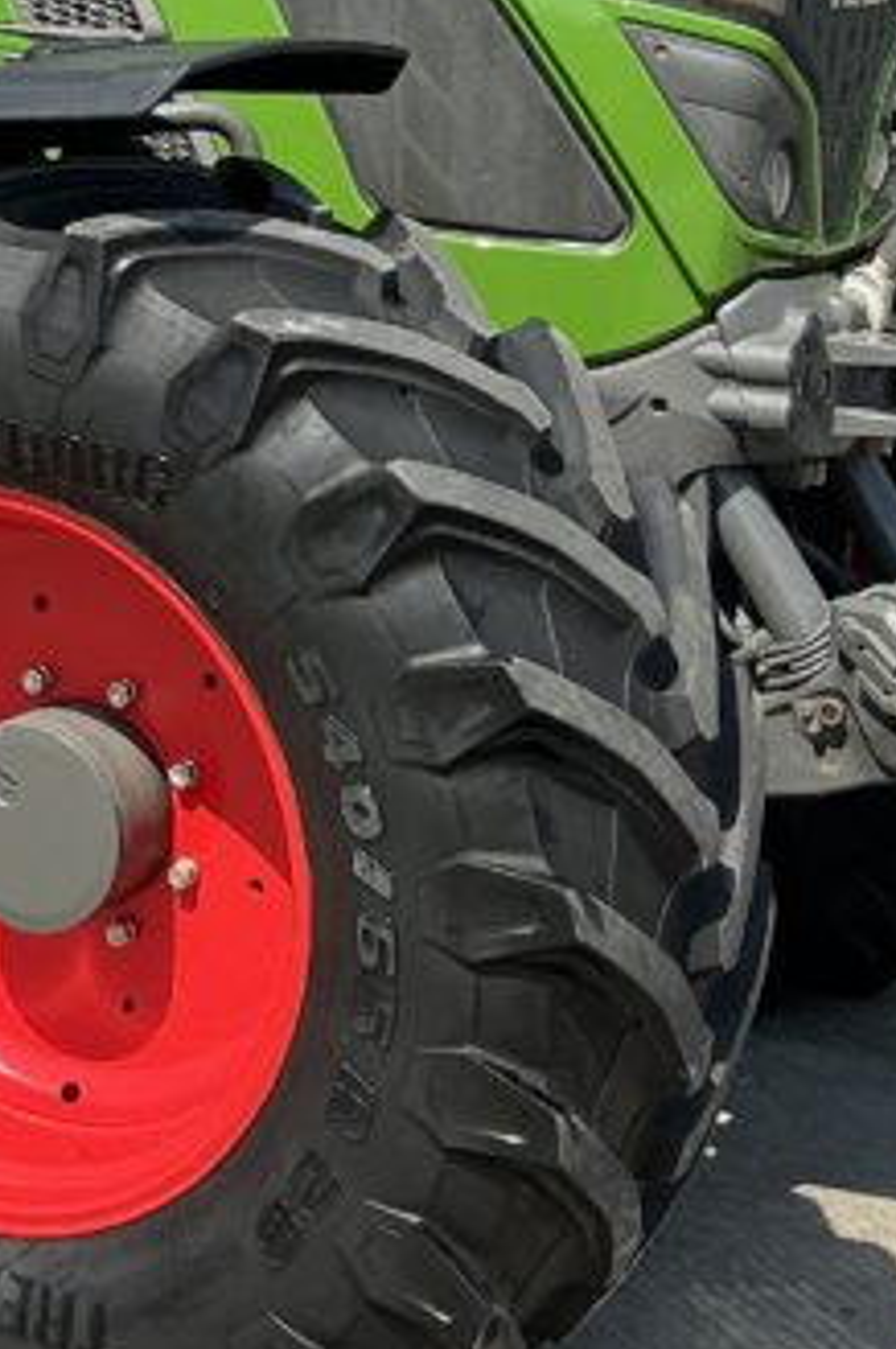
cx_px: -37
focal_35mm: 91
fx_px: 3404
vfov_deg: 21.7
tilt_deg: -2.8
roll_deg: -1.2
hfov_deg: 14.7
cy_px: 21
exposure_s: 1/1076
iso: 25
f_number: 1.8
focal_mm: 3
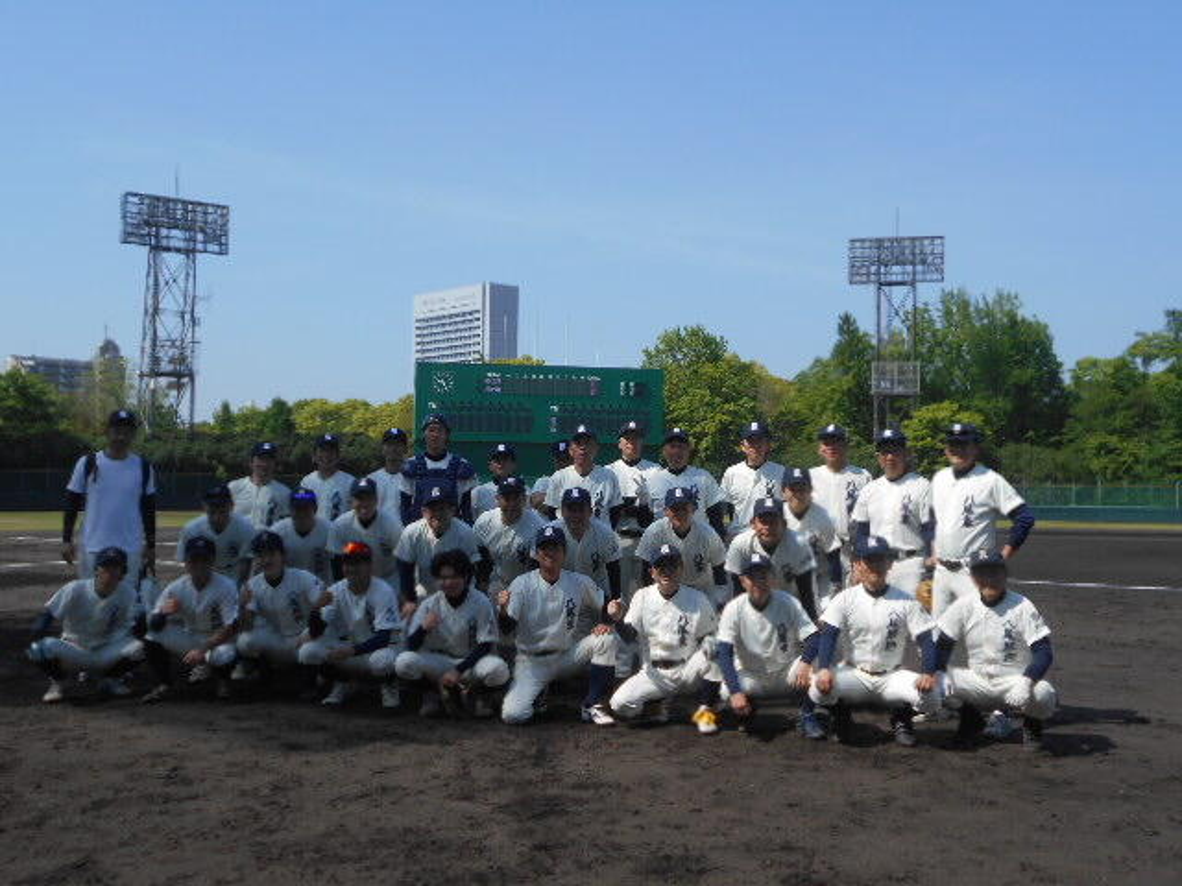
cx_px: 591
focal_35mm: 39
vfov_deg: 36.8
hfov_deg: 47.9
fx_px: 1332
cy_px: 443
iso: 80
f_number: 3.9
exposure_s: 1/1000
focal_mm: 6.7
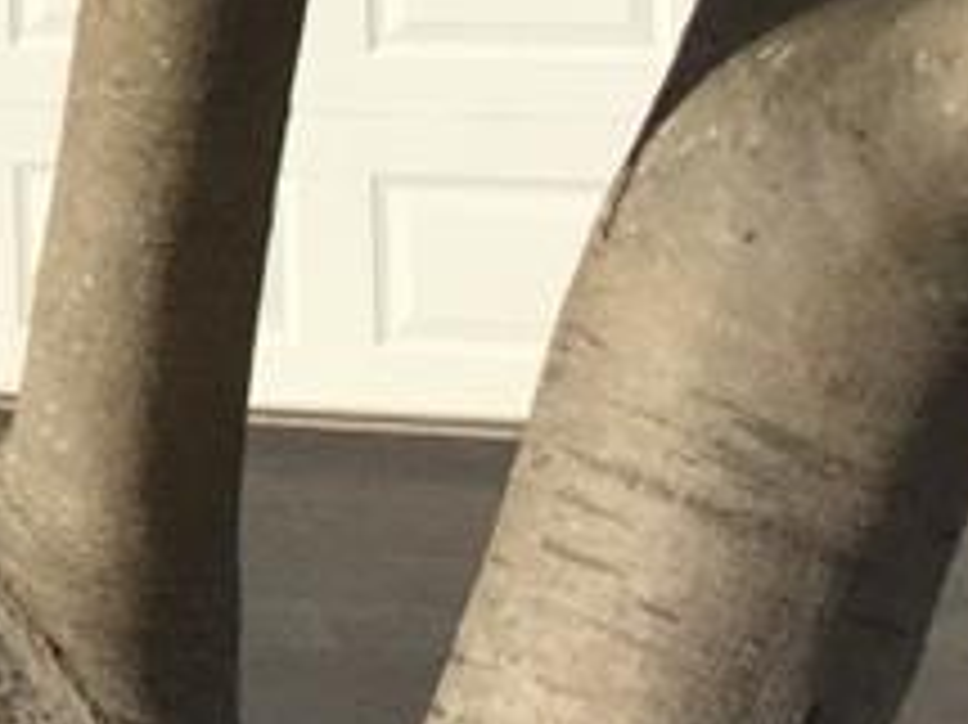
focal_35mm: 202
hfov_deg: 8.6
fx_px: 5646
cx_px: -1634
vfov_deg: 7.2
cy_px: -364
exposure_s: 1/1412
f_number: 2.2
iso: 32
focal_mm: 4.15
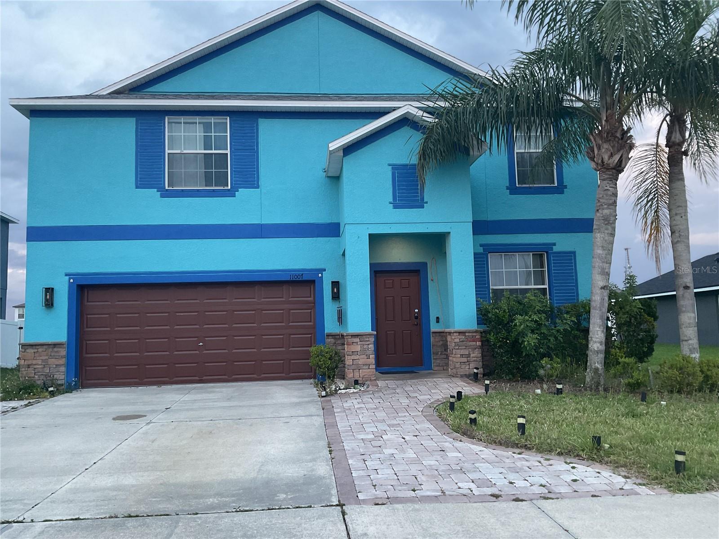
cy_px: 270
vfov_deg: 48.2
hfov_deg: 61.7
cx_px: 360
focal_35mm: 29
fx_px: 602
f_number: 1.8
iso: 50
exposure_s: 1/60
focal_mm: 3
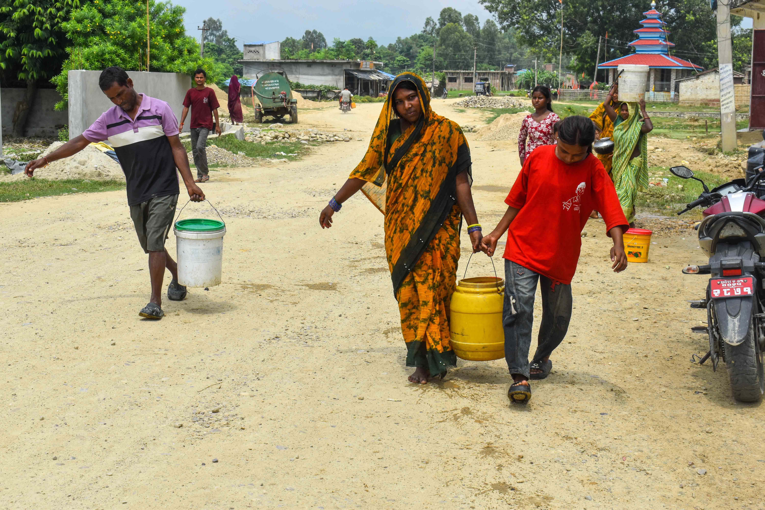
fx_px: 1211
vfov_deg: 23.8
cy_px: 255
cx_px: 382
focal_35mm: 57
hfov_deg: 35.1
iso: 200
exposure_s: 1/400
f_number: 10
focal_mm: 38
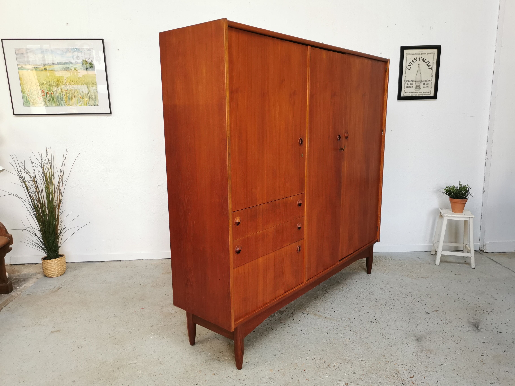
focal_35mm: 27
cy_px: 193
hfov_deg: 65.3
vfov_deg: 51.4
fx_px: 402
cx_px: 258
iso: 200
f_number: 1.8
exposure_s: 1/100
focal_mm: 5.58
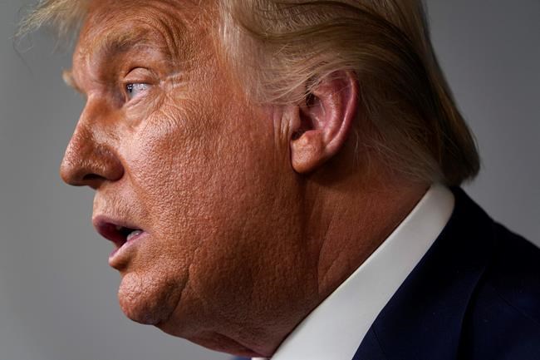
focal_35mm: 280
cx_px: 270
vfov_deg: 4.9
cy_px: 180
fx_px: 4199
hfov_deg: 7.4
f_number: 4
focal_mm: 280
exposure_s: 1/500
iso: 1600
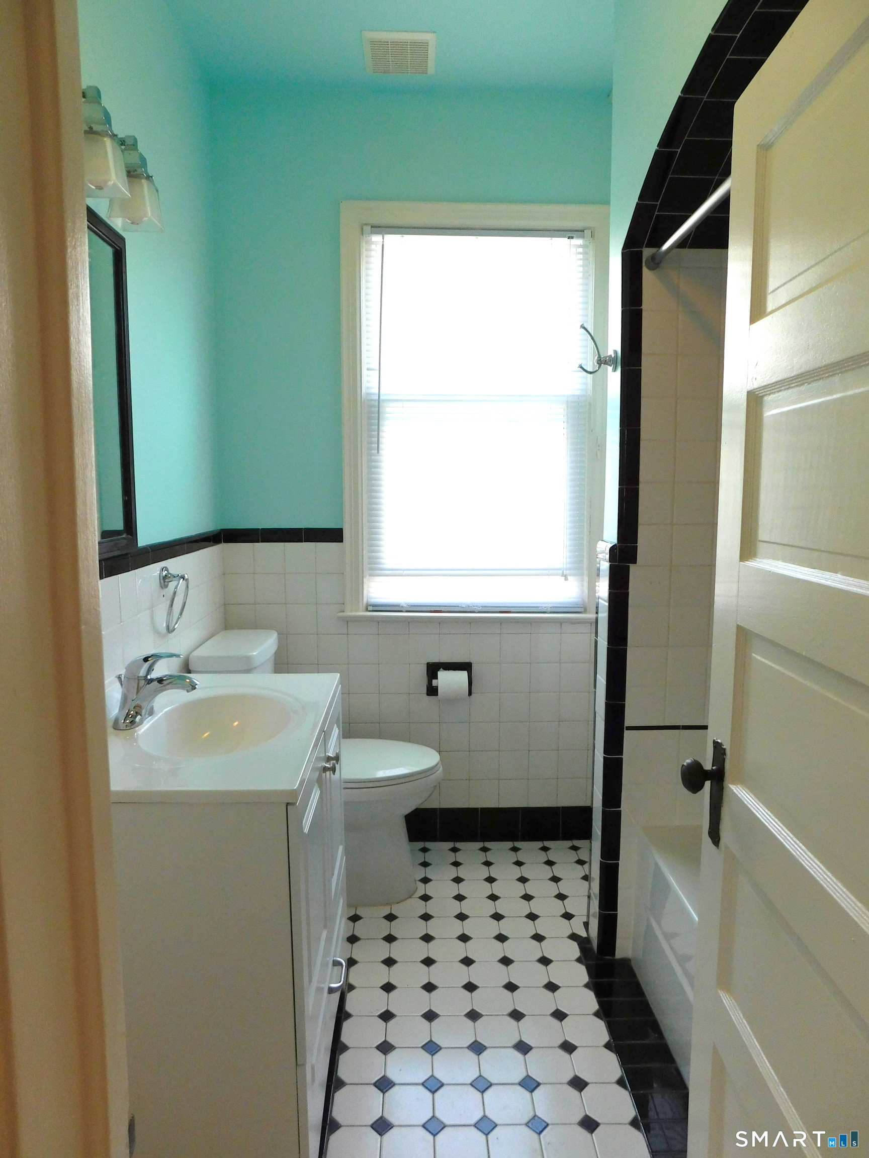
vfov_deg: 73.9
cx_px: 434
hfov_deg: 58.9
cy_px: 579
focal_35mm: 23
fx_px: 770
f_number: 3
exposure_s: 1/100
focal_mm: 4
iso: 125
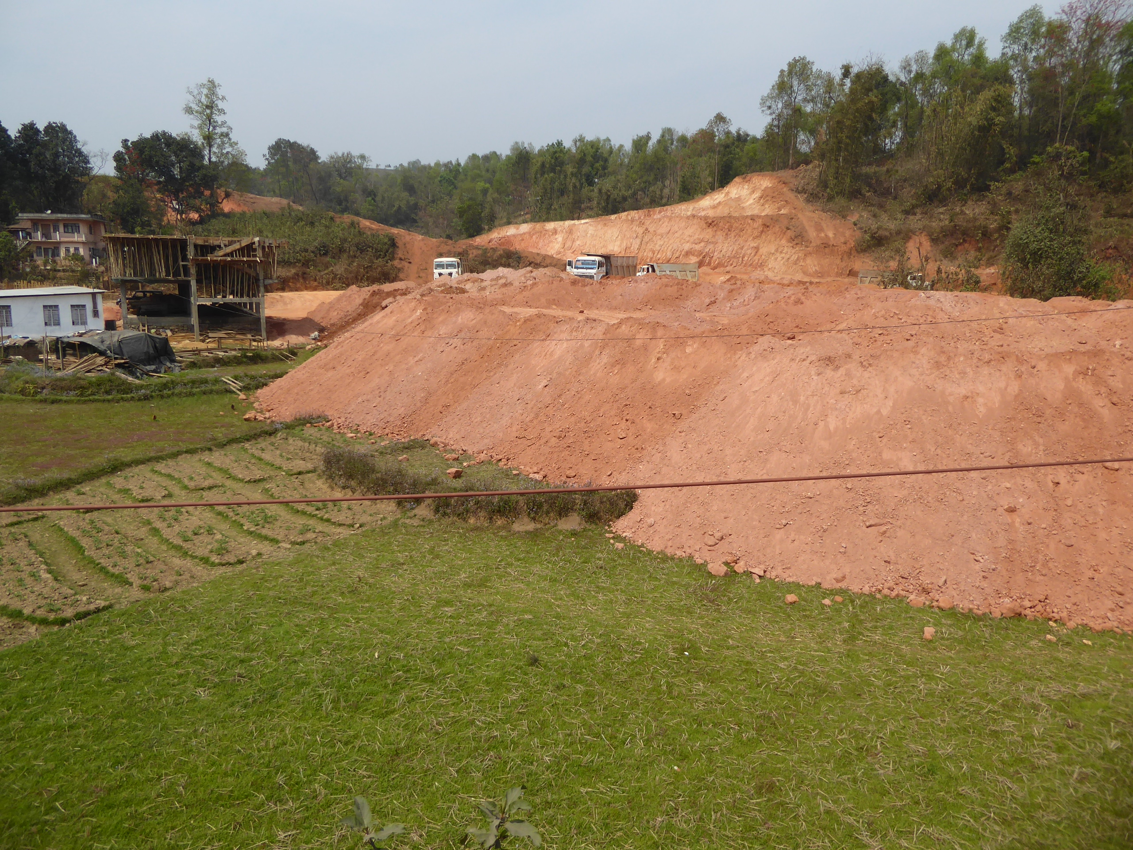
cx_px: 566
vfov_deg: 54.9
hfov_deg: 69.4
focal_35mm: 25
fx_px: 818
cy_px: 425
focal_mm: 4.3
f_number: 3.3
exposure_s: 1/1000
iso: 80
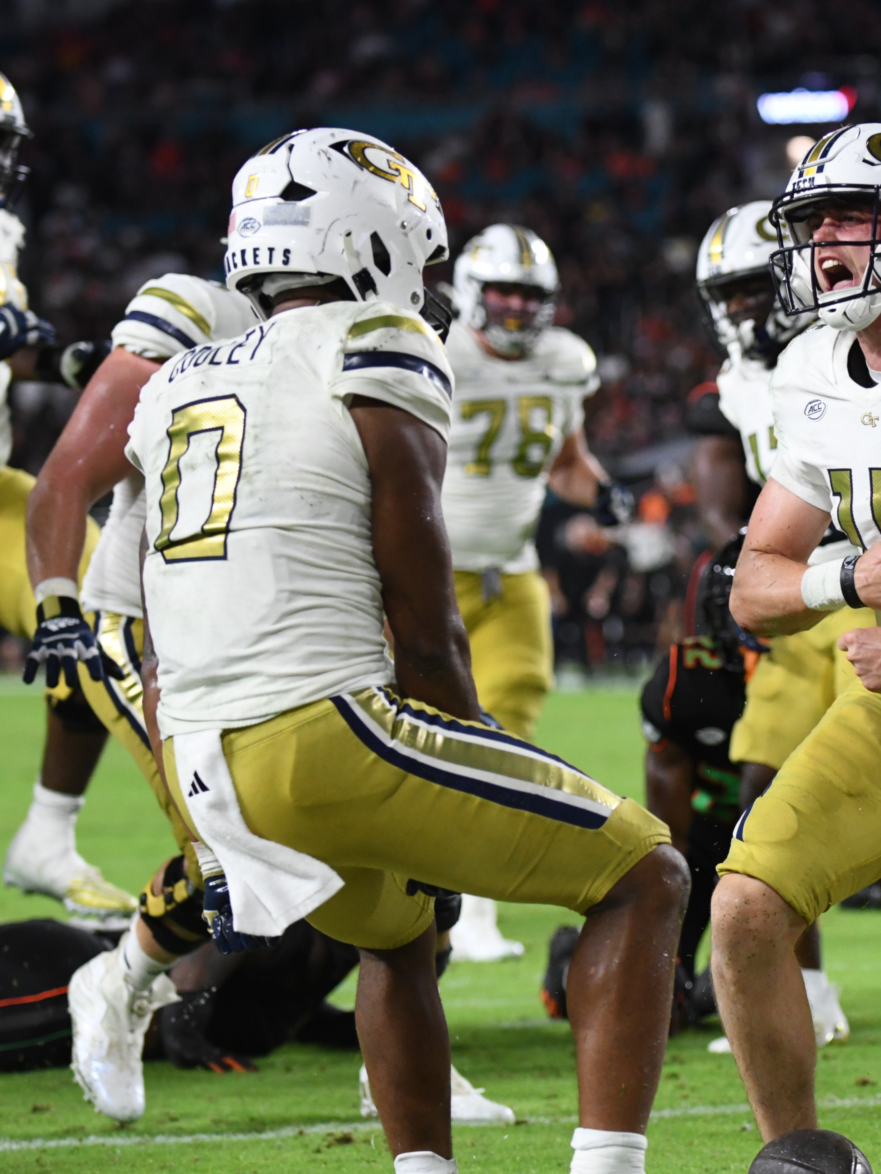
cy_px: 587
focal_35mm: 228
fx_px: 7728
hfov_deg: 6.5
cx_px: 779
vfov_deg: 8.7
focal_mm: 105
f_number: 2.8
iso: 2500
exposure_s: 1/1600
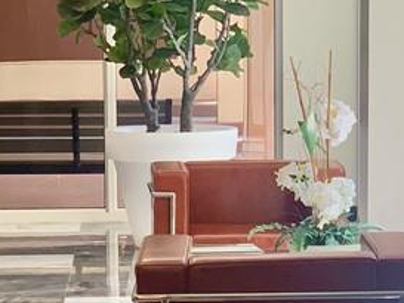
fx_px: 2277
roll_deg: +0.3
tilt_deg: -7.6
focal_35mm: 195
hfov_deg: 10.1
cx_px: 104
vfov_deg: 7.6
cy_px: 328
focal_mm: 6
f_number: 2.4
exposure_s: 1/120
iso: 64
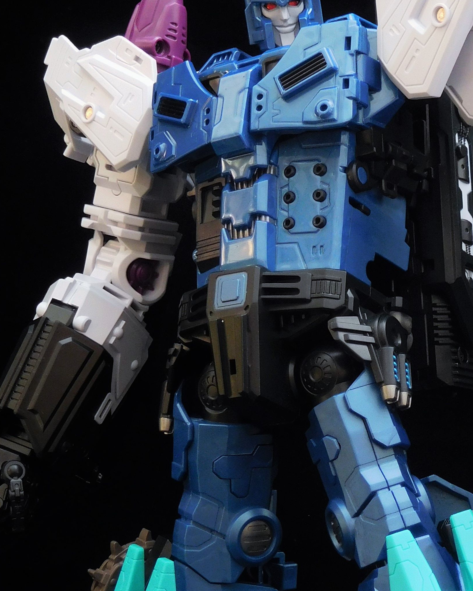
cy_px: 443
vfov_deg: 19.2
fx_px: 1732
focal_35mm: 99
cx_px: 367
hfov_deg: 15.5
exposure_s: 1
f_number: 4
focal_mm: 8
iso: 200
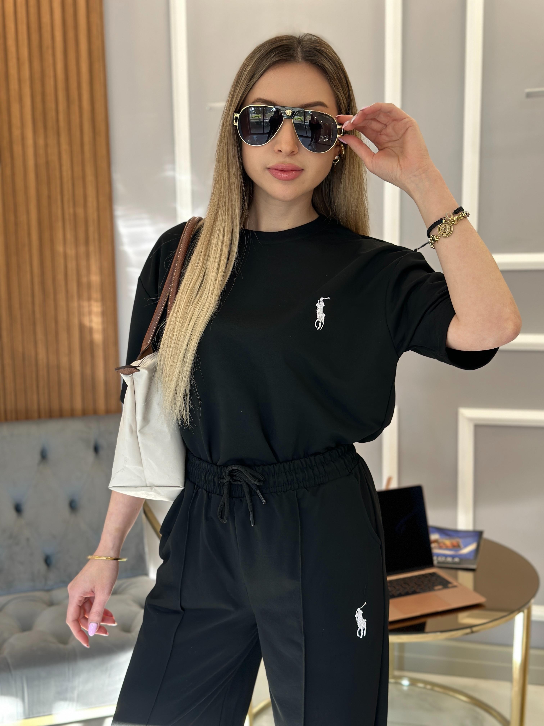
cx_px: 272
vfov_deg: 39.7
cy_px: 363
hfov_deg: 30.3
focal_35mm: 48
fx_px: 1006
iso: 125
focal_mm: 6.86
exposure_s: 1/121
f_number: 1.78
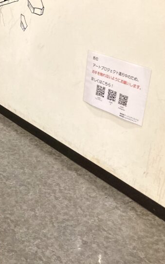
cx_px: -12
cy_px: 132
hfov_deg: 22.0
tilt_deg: -25.3
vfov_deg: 36.3
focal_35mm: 56
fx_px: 403
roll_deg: -0.3
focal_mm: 3.99
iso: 250
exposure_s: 1/33
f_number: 1.8
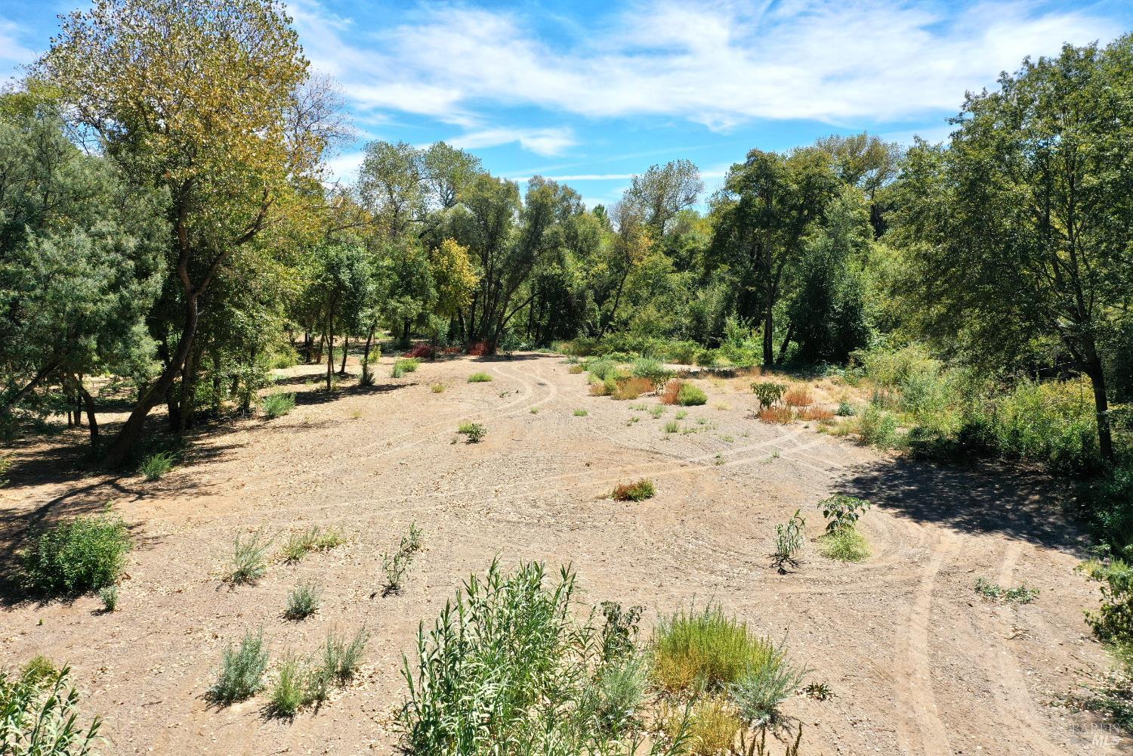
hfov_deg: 65.5
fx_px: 881
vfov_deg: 46.4
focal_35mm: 28
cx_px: 566
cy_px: 378
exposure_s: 1/400
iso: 100
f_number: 6.3
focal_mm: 10.26
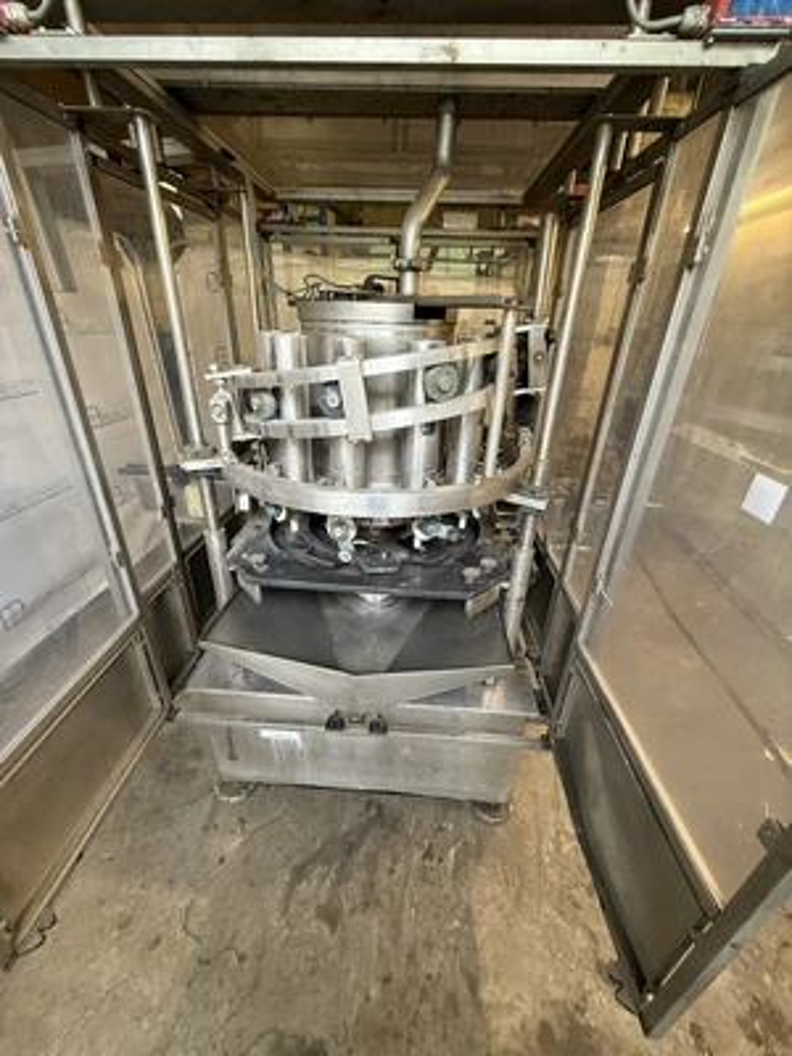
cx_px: 396
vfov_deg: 102.1
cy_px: 528
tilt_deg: -26.0
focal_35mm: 14
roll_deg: -2.4
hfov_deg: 85.7
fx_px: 427
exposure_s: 1/50
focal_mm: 2.22
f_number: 2.2
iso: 250
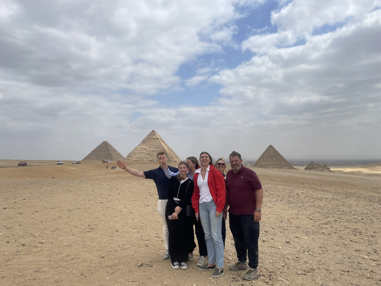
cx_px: 190
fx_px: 286
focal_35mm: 26
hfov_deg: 67.3
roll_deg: +0.5
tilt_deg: +4.1
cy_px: 143
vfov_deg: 53.1
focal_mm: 4.2
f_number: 1.6
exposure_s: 1/6494
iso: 32
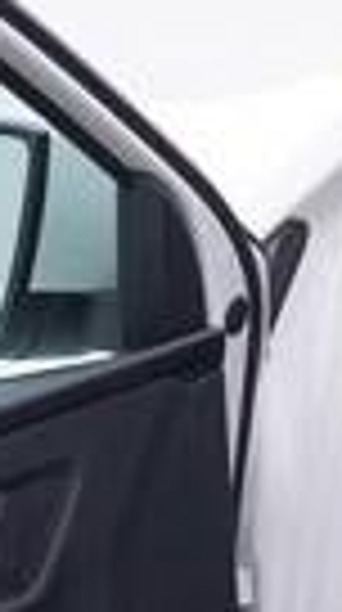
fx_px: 2479
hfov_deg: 7.9
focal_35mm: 153
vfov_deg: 14.0
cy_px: 524
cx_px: 346
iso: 125
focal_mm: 24
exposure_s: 1/60
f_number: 3.5
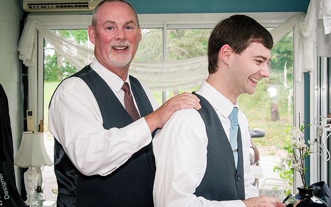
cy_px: 98
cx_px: 163
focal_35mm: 71
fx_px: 640
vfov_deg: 18.3
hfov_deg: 29.0
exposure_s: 1/160
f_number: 10
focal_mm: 44
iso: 1250
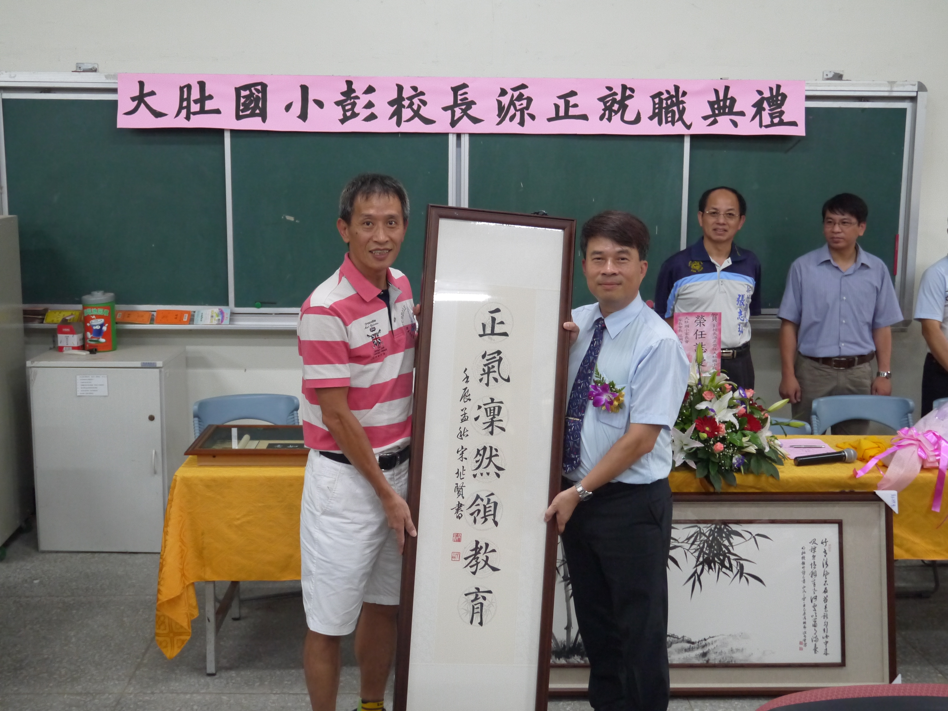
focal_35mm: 44
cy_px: 356
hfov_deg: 42.9
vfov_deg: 32.9
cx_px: 474
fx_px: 1205
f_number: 4.6
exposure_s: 1/60
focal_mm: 22
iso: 1000
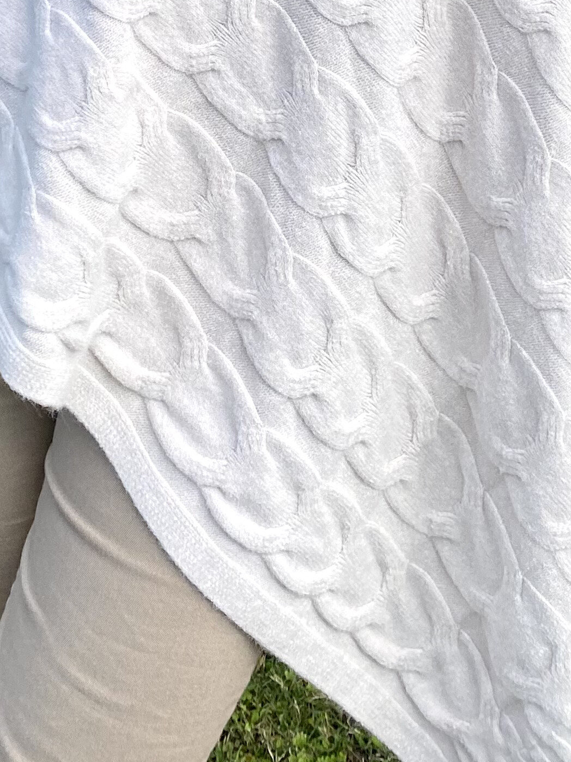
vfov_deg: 23.0
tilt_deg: -4.6
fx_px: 1650
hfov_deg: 19.6
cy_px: -243
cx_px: 222
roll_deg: -0.9
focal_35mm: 75
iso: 32
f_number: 1.8
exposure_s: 1/1272
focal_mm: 4.25
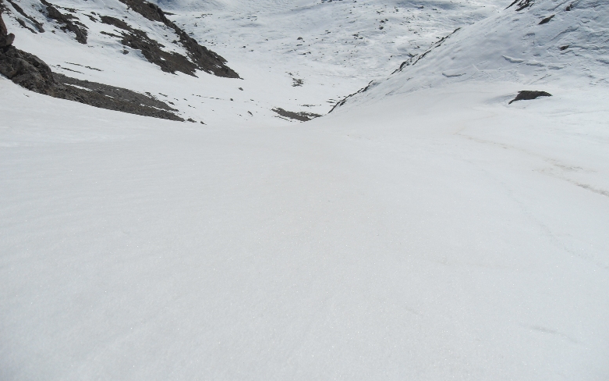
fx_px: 631
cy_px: 174
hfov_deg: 51.5
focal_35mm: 38
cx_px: 306
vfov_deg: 33.6
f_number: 7
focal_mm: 6.3
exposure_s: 1/1000
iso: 80
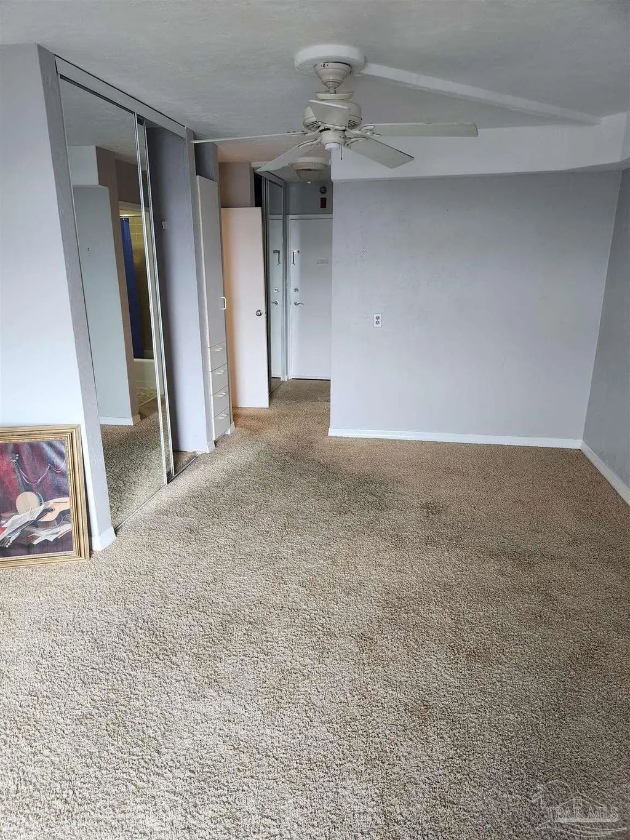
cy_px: 420
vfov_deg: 73.9
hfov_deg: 58.9
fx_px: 558
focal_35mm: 23
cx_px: 315
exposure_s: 1/120
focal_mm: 5.4
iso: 400
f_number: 1.8
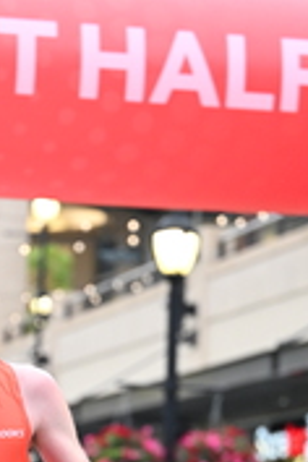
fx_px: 2785
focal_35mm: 217
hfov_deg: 6.3
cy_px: 470
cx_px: 51
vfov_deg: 9.4
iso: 1600
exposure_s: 1/800
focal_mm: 70
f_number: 2.8
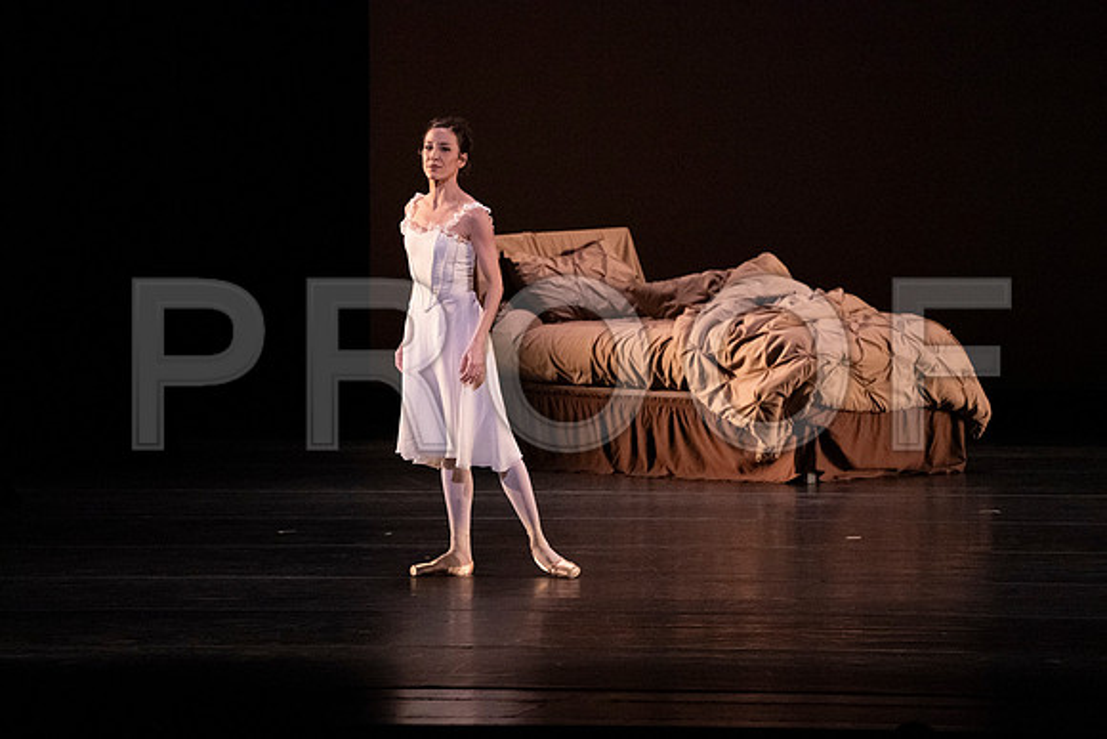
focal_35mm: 336
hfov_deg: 6.1
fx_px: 10334
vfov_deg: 4.1
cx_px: 554
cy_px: 370
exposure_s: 1/400
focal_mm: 336
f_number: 5.6
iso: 20000
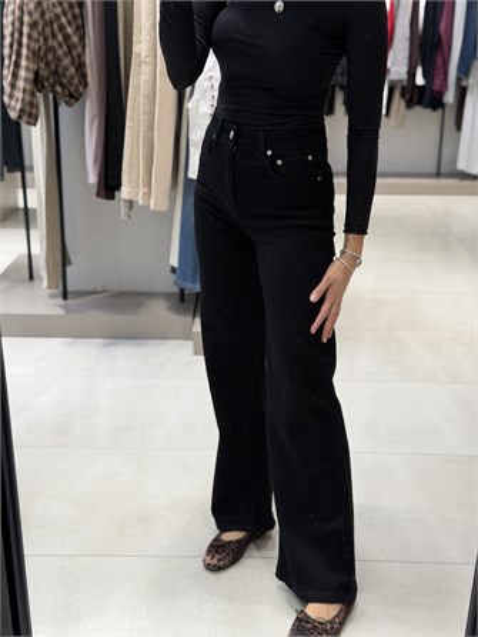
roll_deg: -1.9
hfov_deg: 30.3
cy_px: 318
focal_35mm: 48
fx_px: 883
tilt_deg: -33.6
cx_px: 239
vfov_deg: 39.6
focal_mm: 6.76
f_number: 1.78
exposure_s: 1/100
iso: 50
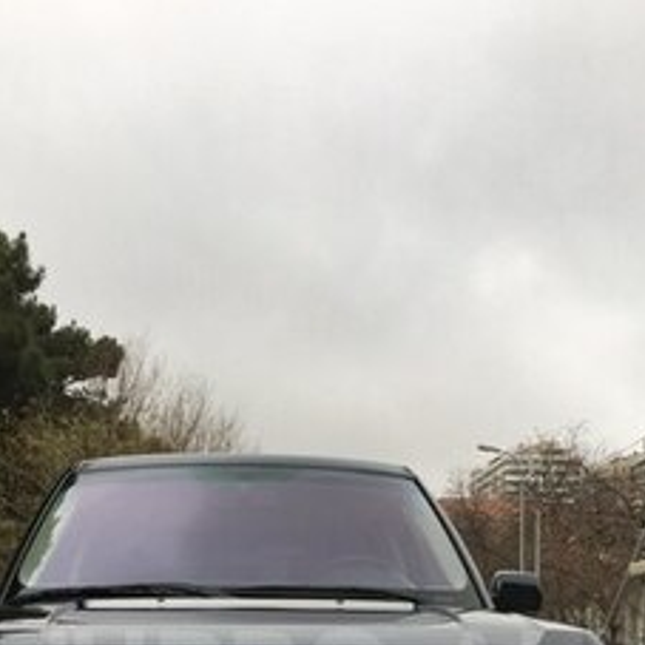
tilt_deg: -0.8
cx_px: 293
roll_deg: -1.0
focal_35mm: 56
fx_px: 1181
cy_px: 673
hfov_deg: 30.5
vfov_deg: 28.3
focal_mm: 4.15
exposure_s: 1/100
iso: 25
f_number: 2.2
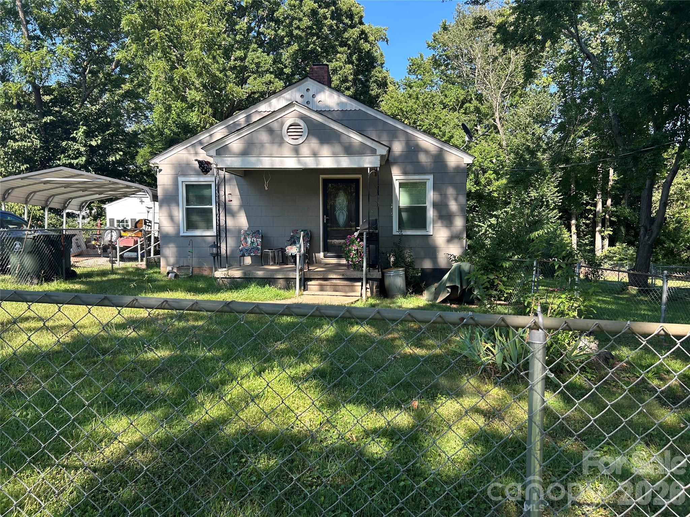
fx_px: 518
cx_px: 345
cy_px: 258
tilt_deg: -4.3
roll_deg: +0.0
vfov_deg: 53.1
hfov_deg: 67.3
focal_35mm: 26
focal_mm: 5.7
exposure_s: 1/797
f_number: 1.5
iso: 50
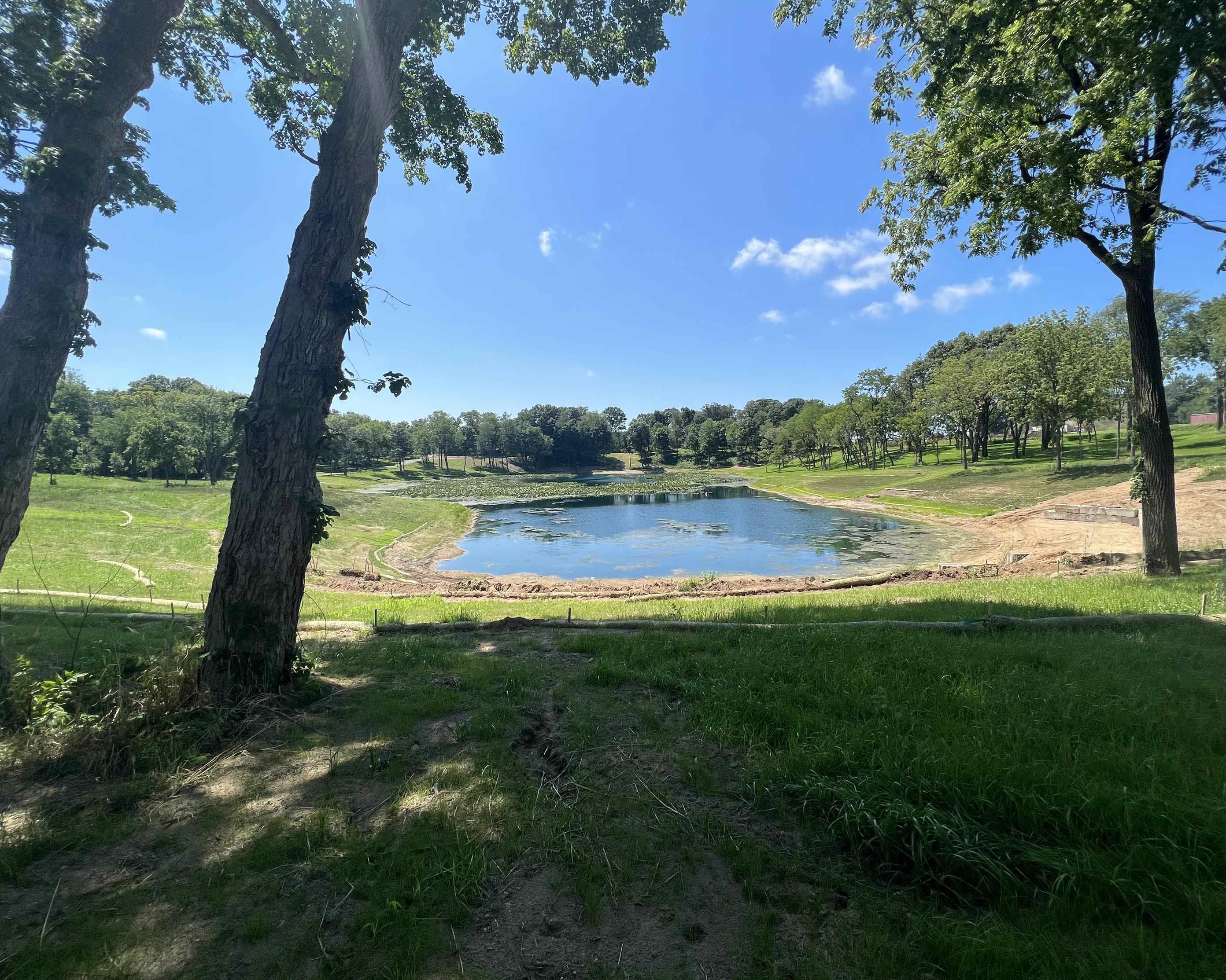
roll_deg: +1.5
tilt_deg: -2.2
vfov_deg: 88.0
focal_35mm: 14
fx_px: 508
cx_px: 629
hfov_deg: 100.7
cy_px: 477
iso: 32
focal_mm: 1.57
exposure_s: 1/1783
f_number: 1.8
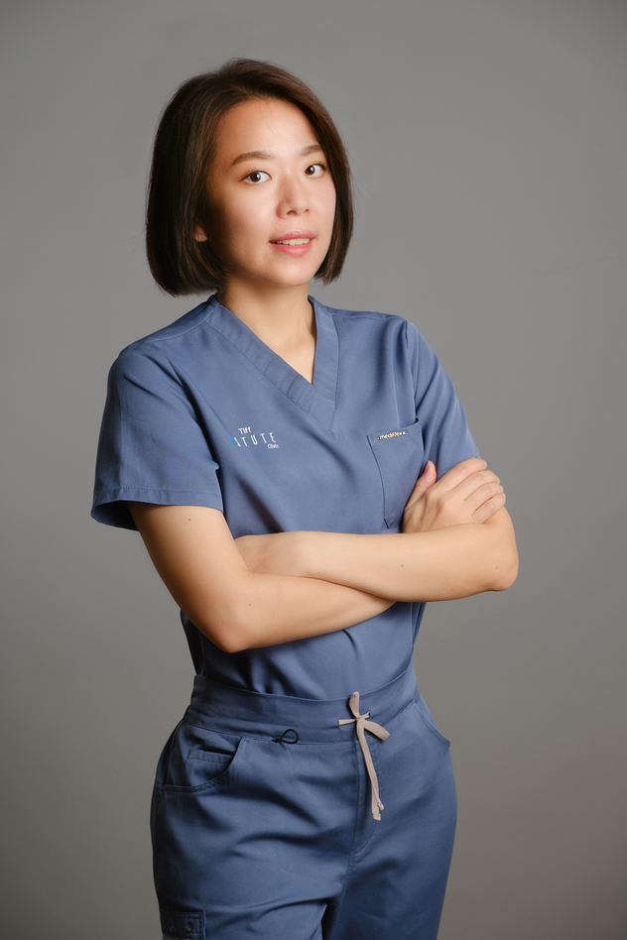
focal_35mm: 83
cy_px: 470
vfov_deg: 24.5
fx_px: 2168
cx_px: 314
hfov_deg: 16.5
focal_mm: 55
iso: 400
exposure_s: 1/160
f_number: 4
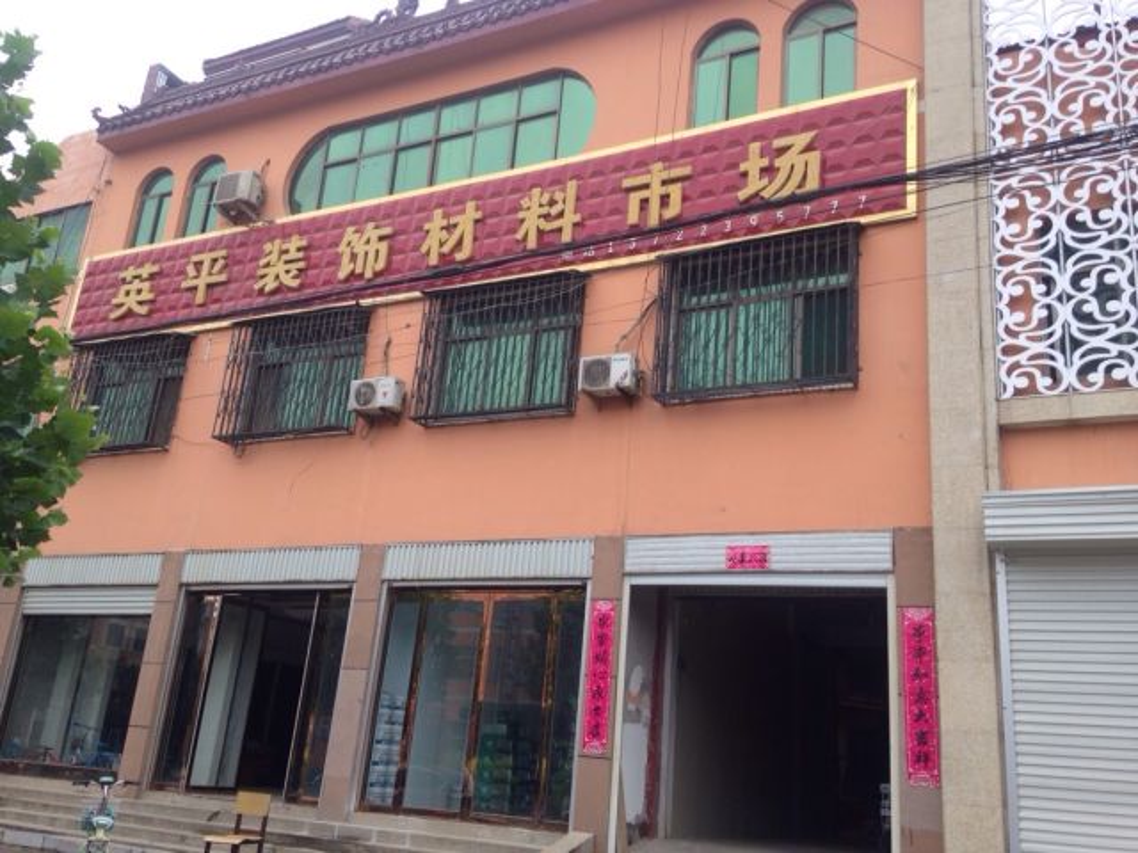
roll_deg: -2.1
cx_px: 569
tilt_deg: +17.0
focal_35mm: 33
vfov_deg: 42.9
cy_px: 426
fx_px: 1085
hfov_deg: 55.4
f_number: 2.4
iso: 50
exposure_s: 1/268
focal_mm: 4.12
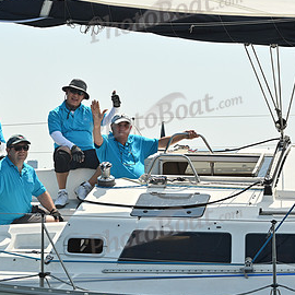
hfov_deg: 13.5
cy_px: 187
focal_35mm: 128
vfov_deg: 13.6
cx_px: 33
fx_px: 1234
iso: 320
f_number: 8
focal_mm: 70
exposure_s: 1/1250
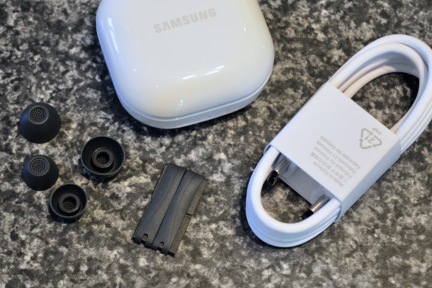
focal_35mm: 82
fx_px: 990
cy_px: 144
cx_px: 216
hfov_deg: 24.6
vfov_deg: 16.6
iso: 640
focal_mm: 55
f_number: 5.6
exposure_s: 1/15
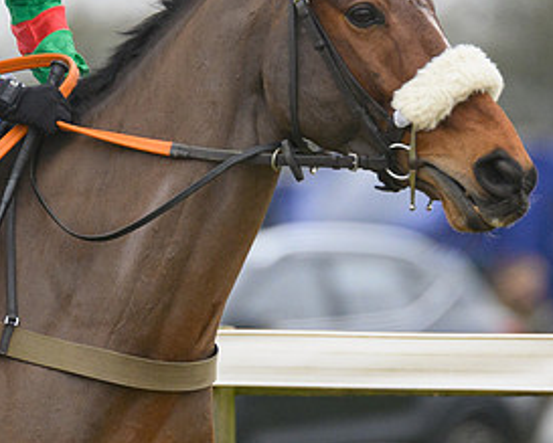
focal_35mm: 848
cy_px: -19
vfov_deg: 1.8
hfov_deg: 2.3
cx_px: 237
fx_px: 13894
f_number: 5
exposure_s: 1/1250
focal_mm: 300
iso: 1250
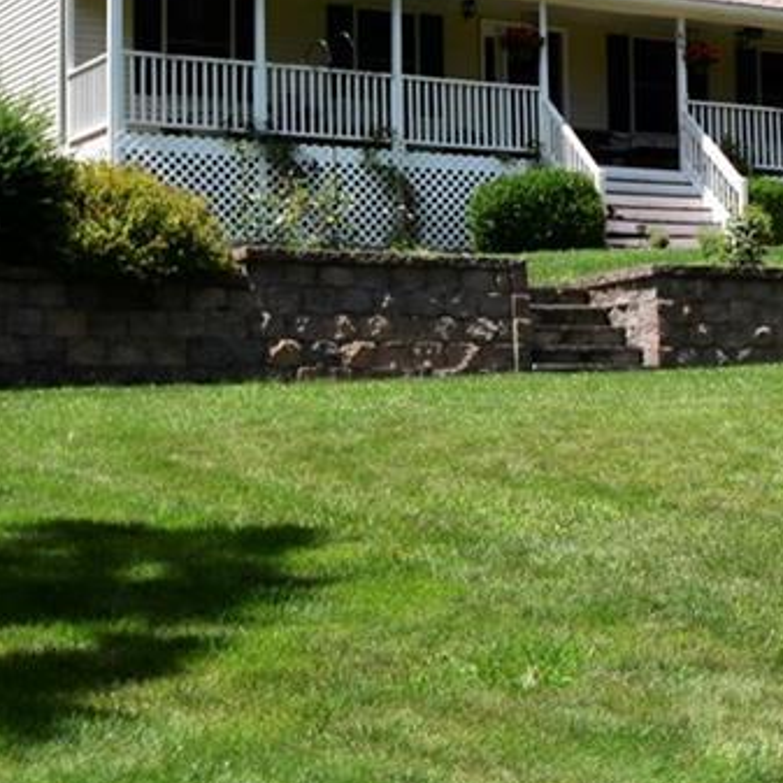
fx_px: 2380
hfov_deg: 17.9
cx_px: 911
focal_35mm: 93
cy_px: 235
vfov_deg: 18.6
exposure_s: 1/320
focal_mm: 24
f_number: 10
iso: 400
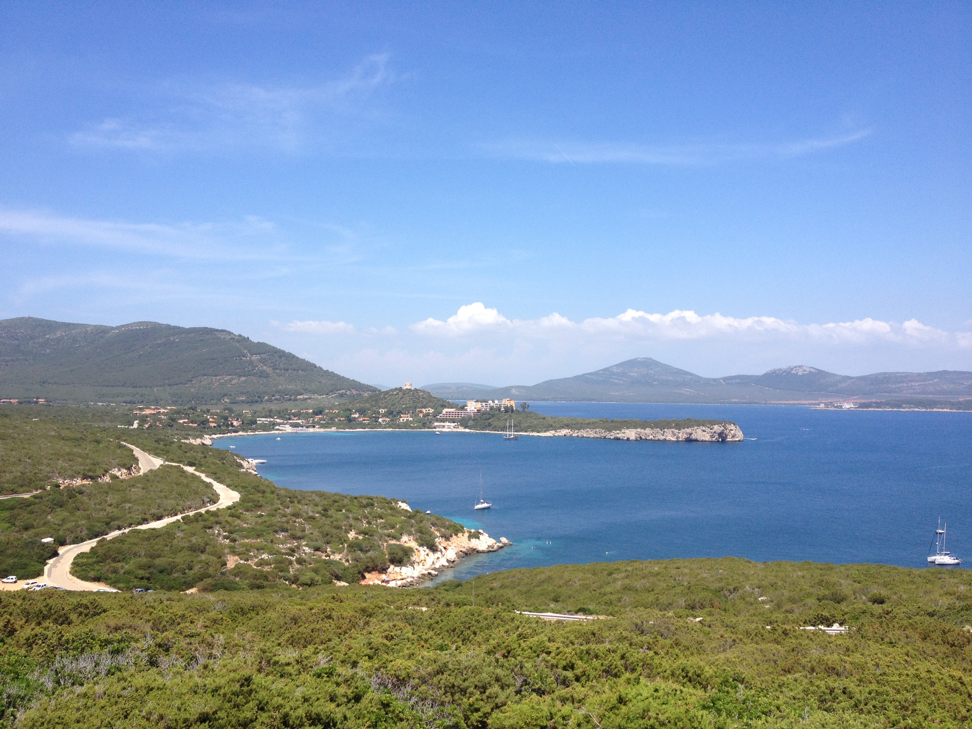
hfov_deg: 52.6
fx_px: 983
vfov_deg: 40.7
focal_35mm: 35
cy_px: 364
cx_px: 486
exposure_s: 1/1577
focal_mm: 4.28
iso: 50
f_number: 2.4
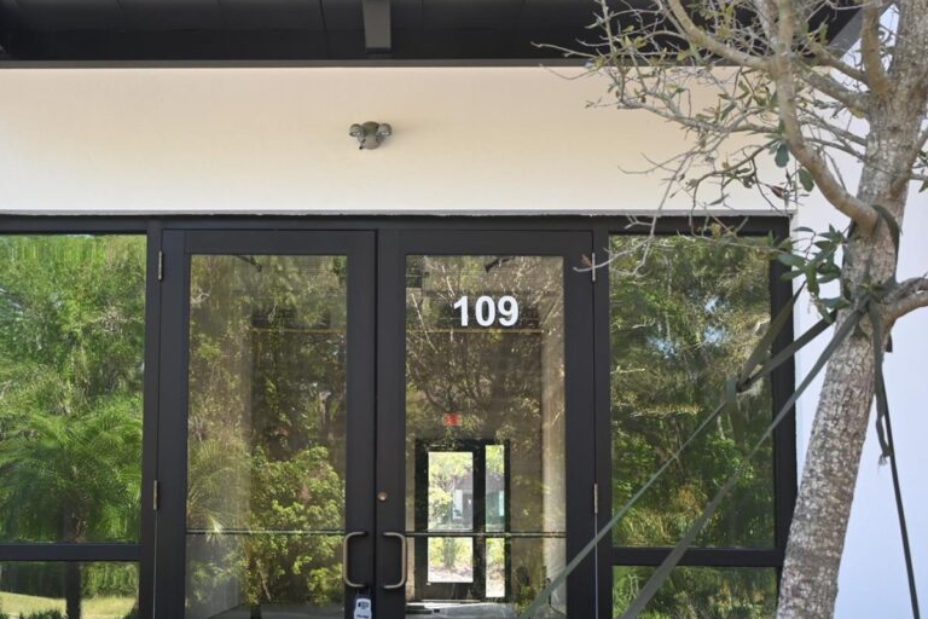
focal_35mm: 52
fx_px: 1340
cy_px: 388
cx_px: 366
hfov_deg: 38.0
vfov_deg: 25.9
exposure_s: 1/250
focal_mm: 26
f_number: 4.5
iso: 280
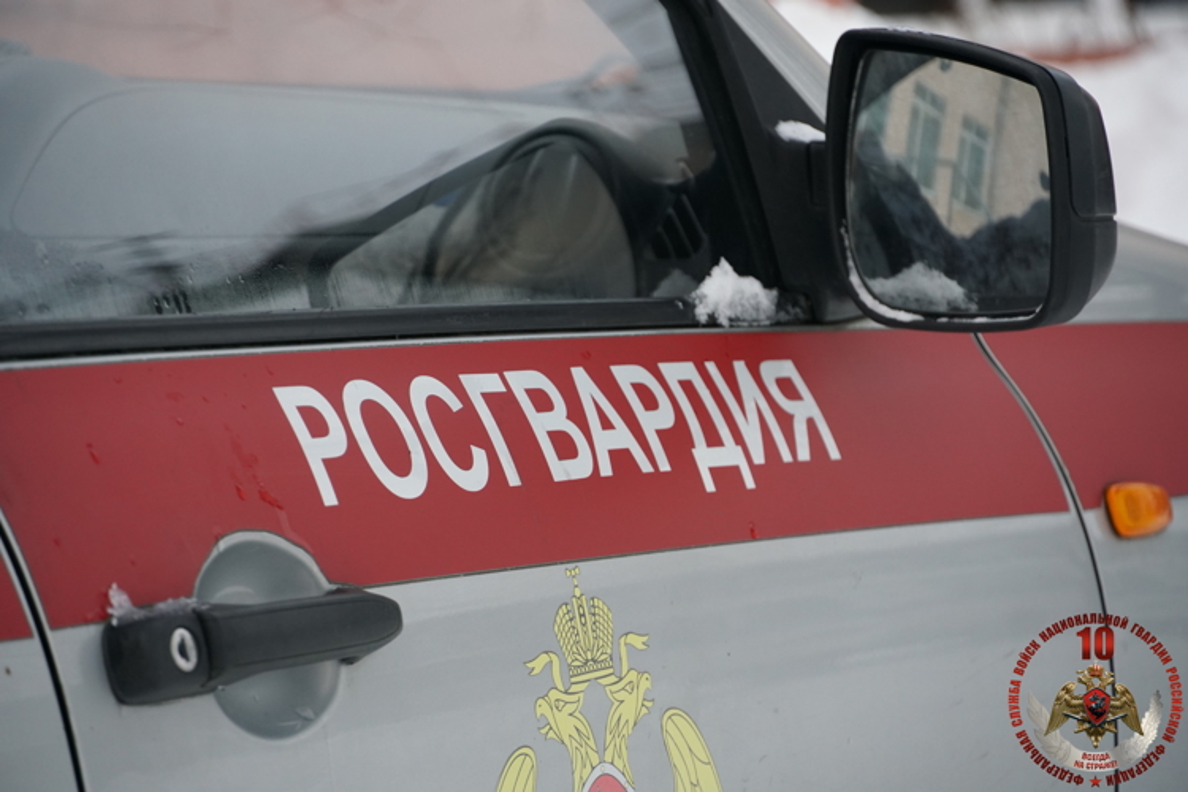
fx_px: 5643
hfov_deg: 12.0
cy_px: 396
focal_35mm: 171
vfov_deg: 8.0
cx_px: 594
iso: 800
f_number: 5.6
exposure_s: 1/200
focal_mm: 114
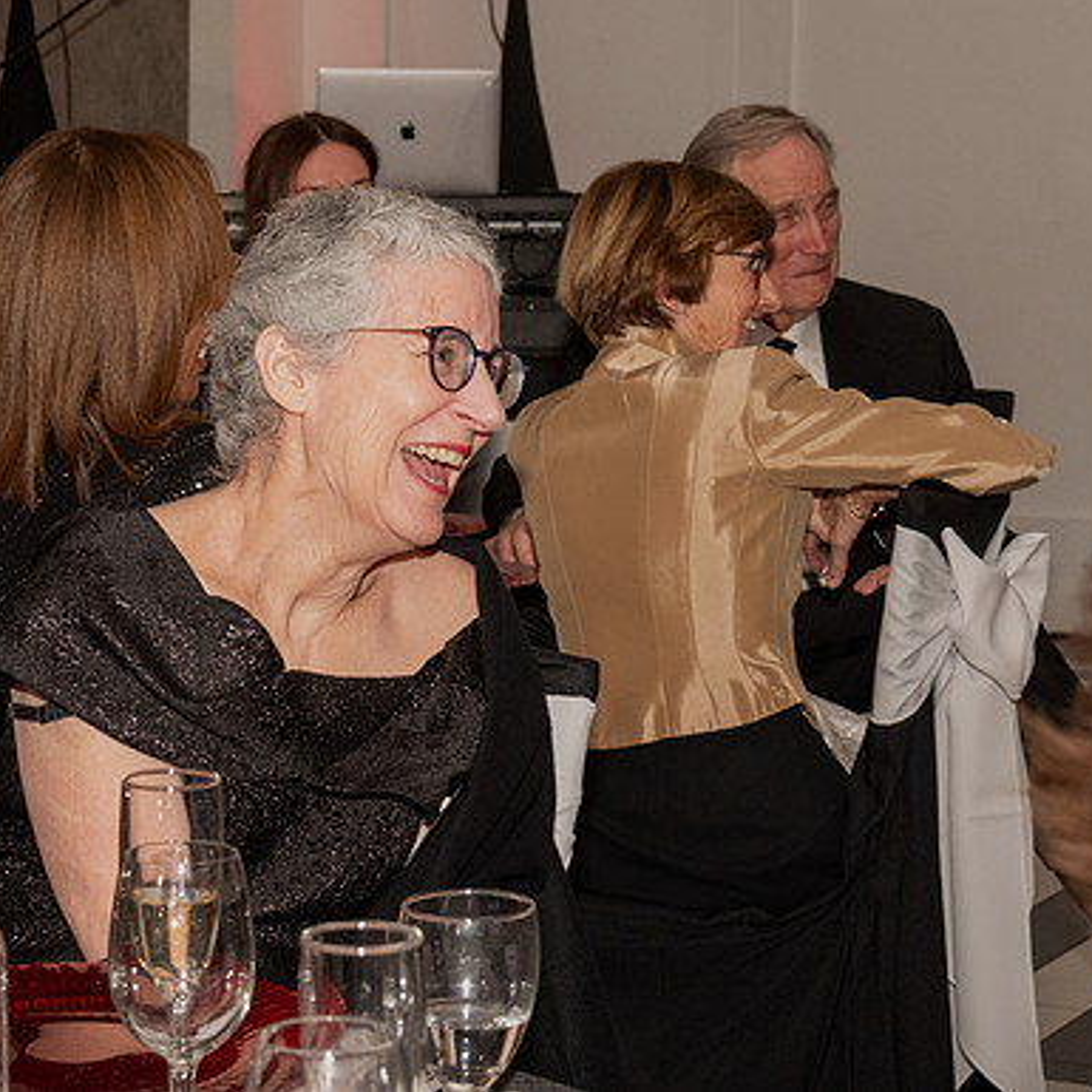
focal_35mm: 100
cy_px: 546
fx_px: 3569
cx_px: 366
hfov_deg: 17.4
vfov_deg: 17.4
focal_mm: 52
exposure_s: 1/100
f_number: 9
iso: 2000
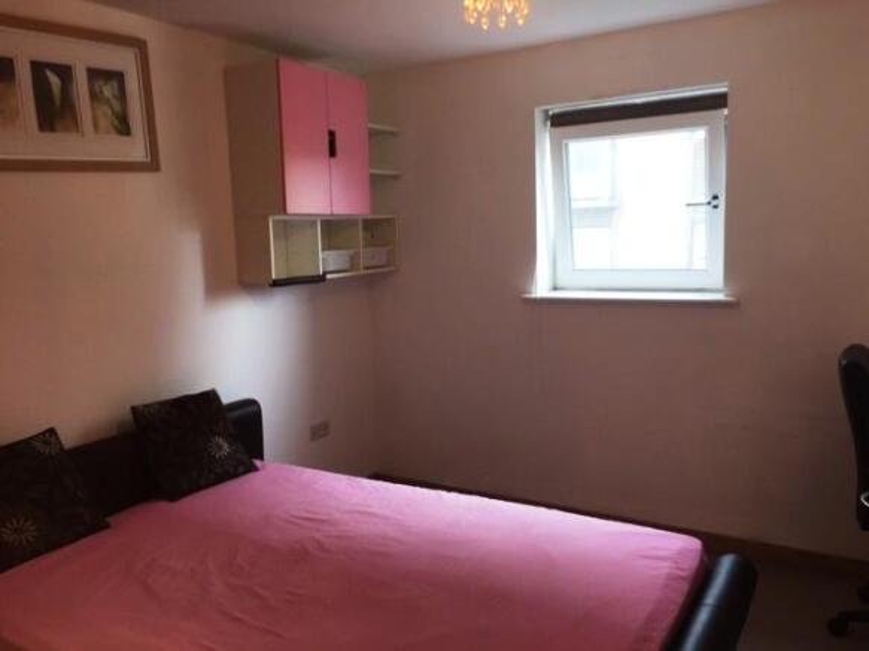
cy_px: 326
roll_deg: +1.6
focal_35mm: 29
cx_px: 434
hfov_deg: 61.7
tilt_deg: -6.9
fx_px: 728
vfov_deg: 48.2
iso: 25
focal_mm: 4.15
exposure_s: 1/38
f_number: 2.2
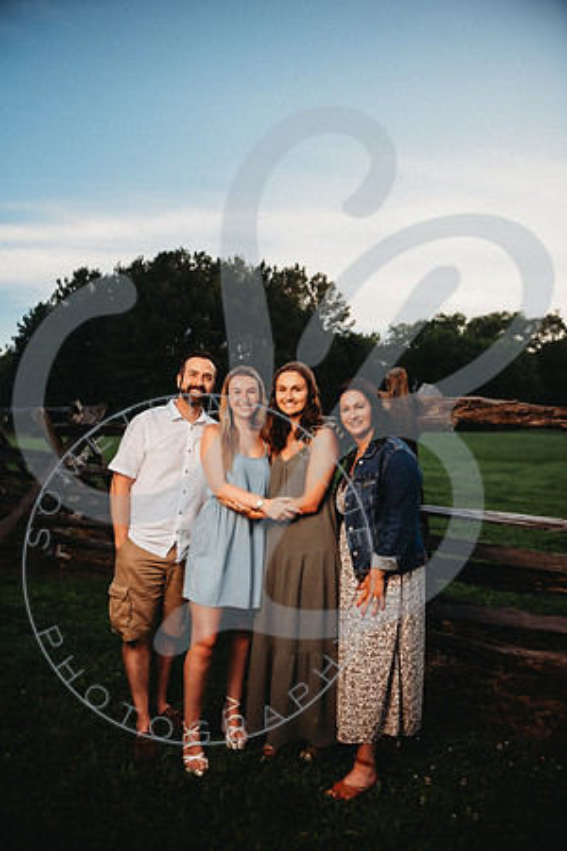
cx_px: 284
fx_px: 567
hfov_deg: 53.1
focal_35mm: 24
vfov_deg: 73.7
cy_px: 426
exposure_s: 1/1600
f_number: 2.8
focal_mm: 24
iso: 400
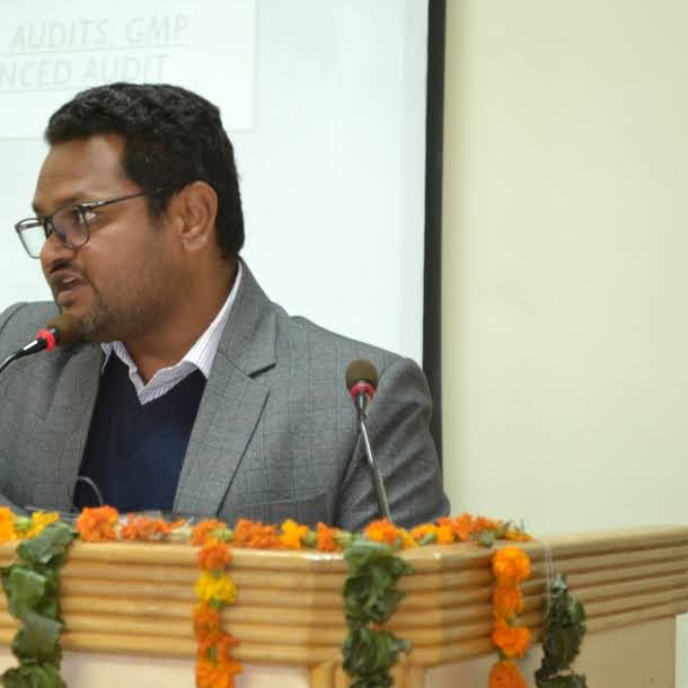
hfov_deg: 14.7
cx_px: 126
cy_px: 312
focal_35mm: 118
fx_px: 2647
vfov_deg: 14.8
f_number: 5.6
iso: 800
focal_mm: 55
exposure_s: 1/10
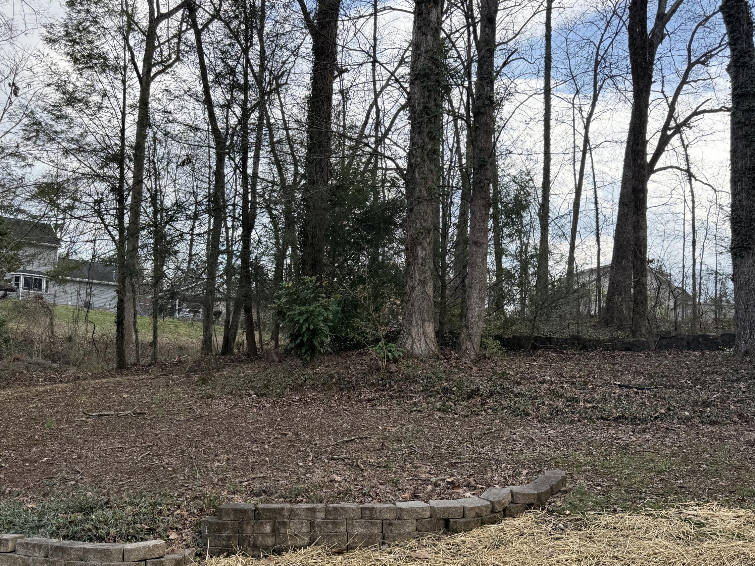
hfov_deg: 56.8
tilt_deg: +0.8
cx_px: 384
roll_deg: -2.4
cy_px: 343
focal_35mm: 32
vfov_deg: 43.9
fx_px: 698
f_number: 1.78
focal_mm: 6.76
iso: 100
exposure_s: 1/1385
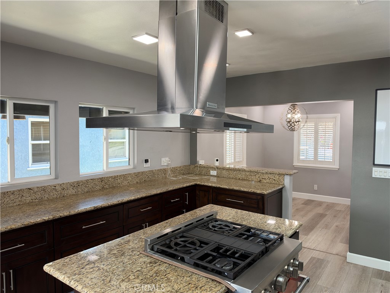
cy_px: 146
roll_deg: -0.3
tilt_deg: -2.8
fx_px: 270
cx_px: 195
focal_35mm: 24
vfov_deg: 56.8
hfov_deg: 71.6
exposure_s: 1/120
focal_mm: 6.93
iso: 100
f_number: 1.8
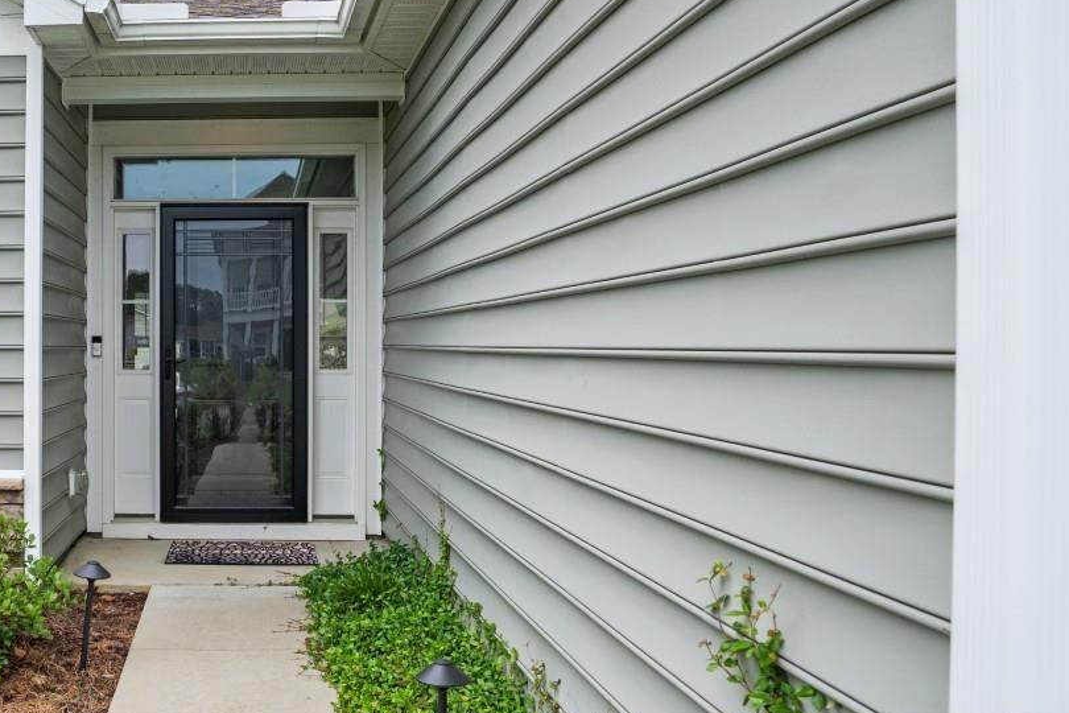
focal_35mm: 32
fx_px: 950
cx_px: 212
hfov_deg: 54.6
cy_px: 316
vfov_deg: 41.1
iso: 320
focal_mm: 16
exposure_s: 1/500
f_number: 7.1
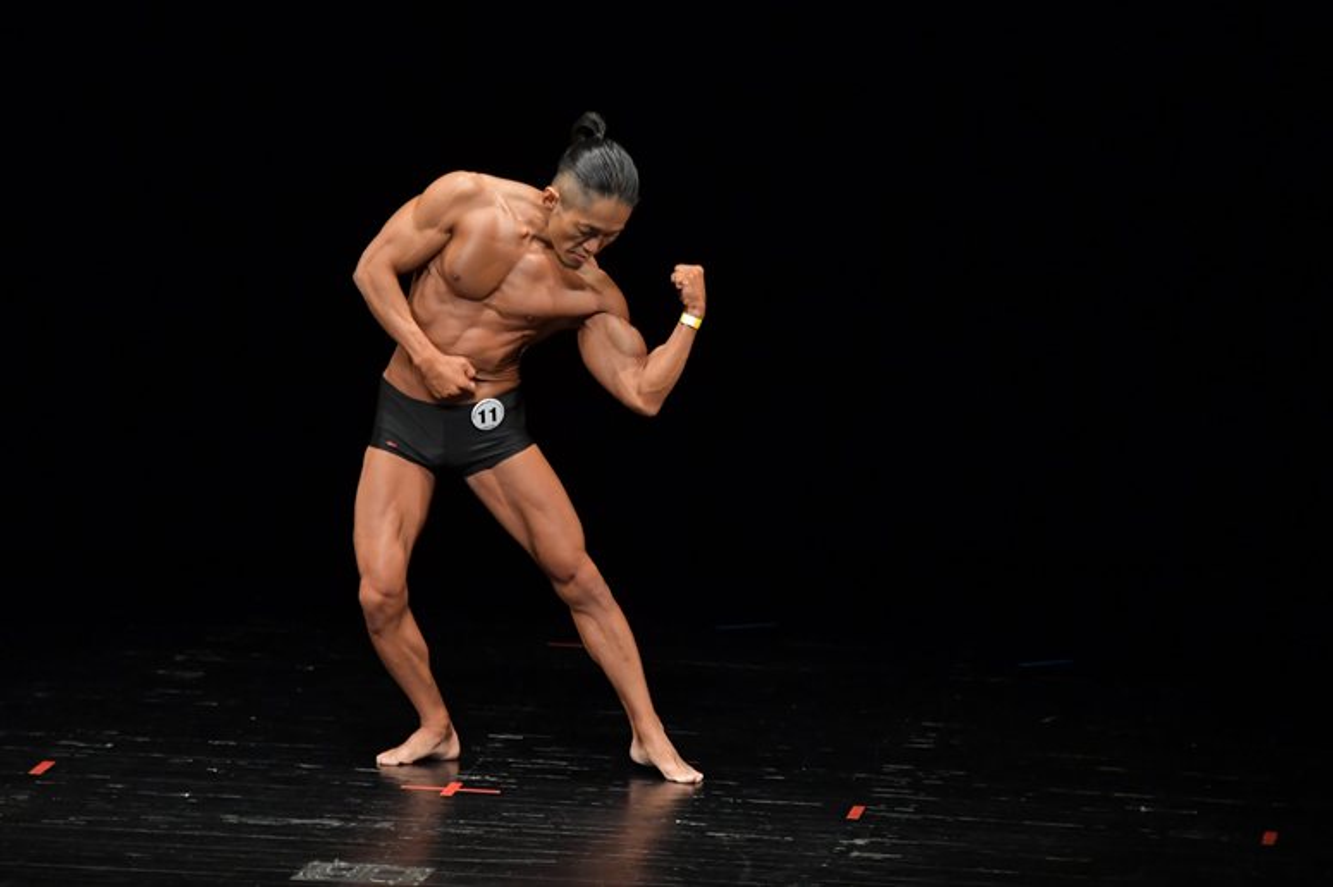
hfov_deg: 7.2
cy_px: 444
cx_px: 666
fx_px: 10548
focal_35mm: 285
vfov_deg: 4.8
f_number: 5.6
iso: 3200
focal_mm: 190
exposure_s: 1/400
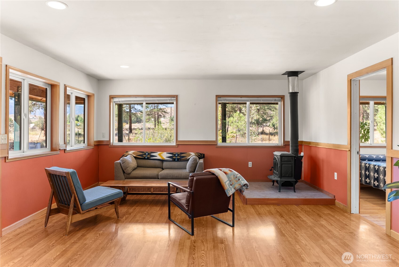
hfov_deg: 73.7
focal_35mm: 24
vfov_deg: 53.2
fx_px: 266
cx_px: 200
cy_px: 134
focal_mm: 24
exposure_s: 1/15
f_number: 3.2
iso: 400
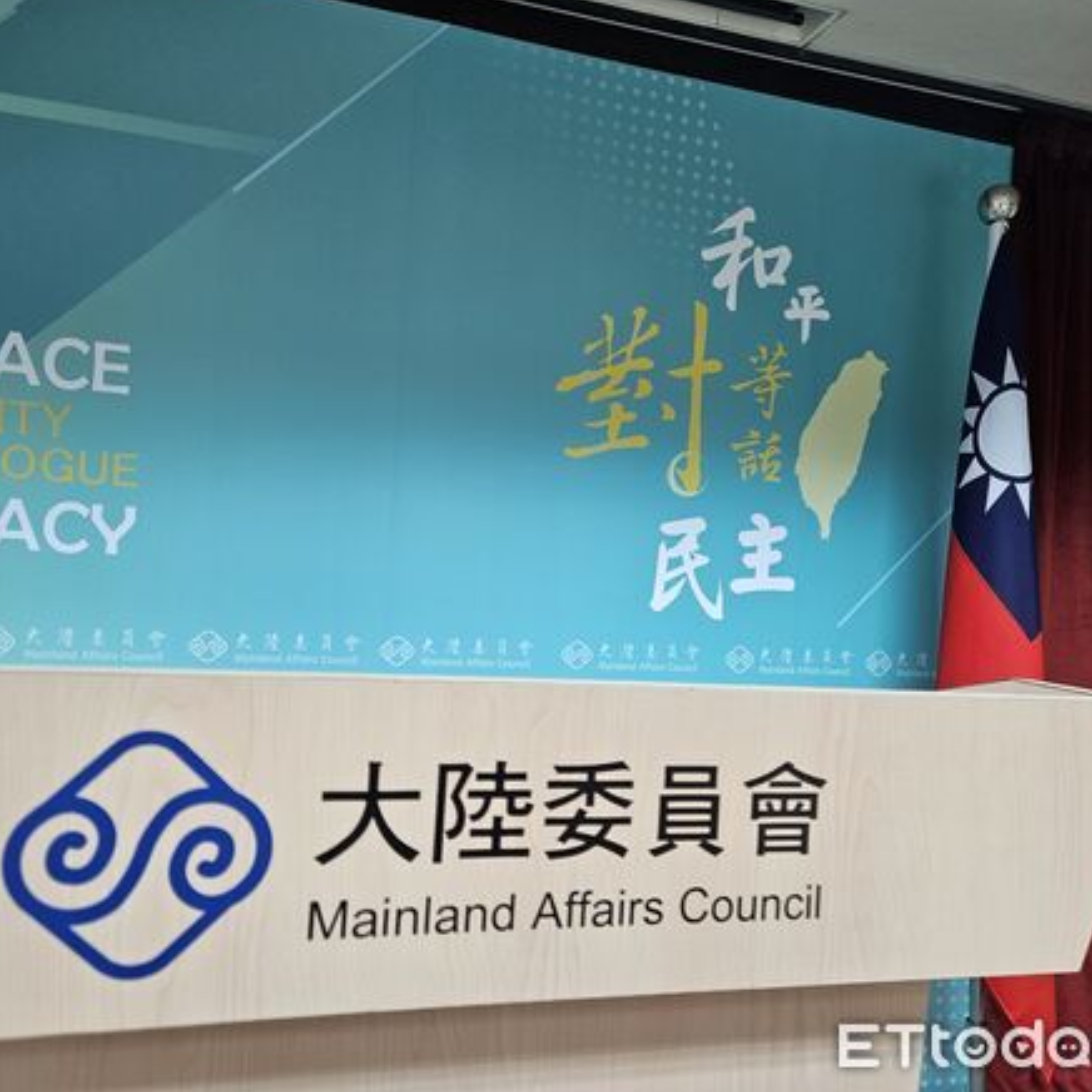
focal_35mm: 28
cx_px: 543
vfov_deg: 57.3
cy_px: 533
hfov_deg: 57.3
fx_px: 999
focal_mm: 5.4
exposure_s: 1/120
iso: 320
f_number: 1.8
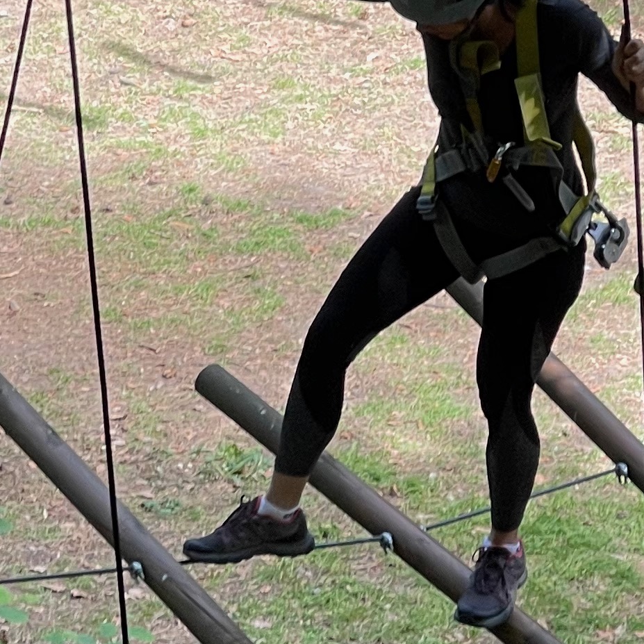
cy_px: 194
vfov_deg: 7.1
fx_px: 5178
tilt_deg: -25.5
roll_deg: +2.4
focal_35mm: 246
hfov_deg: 7.1
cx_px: 178
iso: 20
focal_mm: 7.5
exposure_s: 1/99
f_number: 2.2
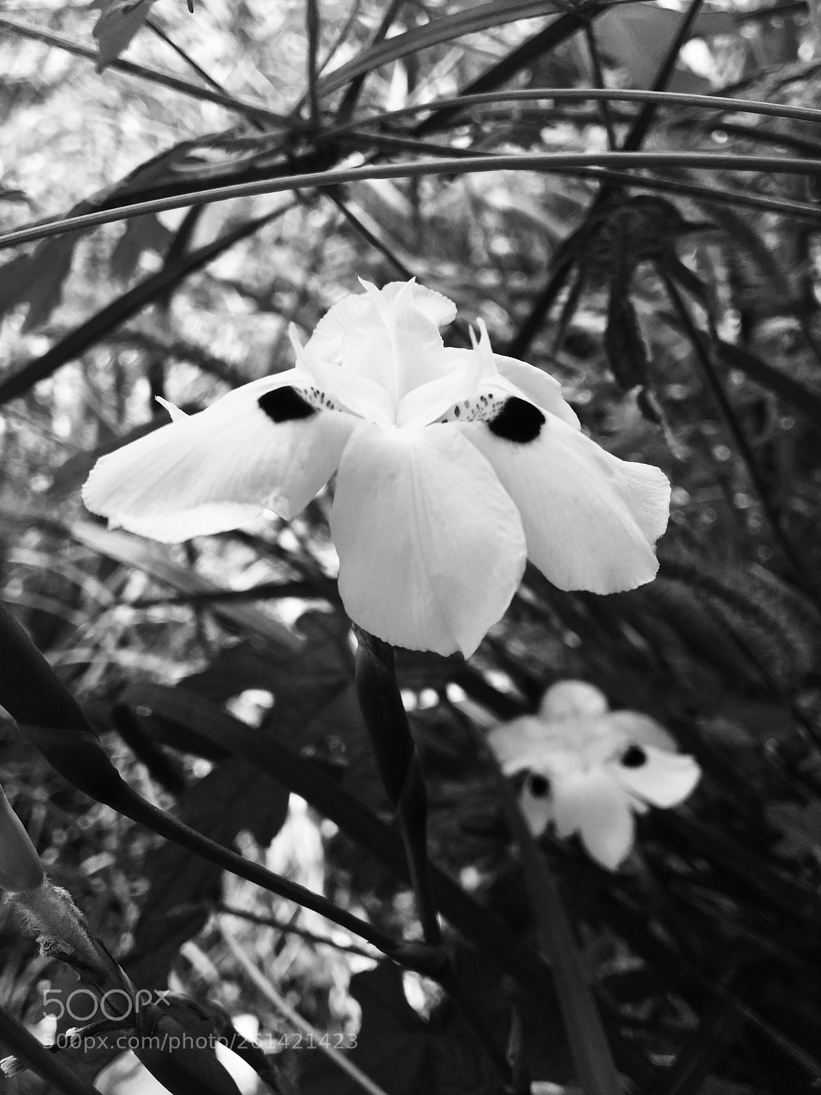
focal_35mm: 29
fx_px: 917
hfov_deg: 48.2
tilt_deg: -31.6
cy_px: 548
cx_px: 410
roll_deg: +0.0
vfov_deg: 61.7
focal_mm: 4.15
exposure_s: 1/557
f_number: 2.2
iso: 25
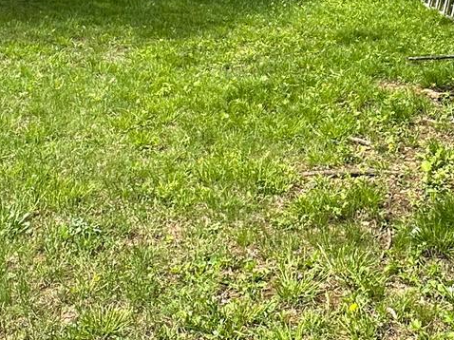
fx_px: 787
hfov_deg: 32.1
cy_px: -85
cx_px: 283
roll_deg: +1.4
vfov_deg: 22.2
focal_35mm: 60
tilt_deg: +2.2
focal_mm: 2.22
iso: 40
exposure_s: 1/888
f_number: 2.2
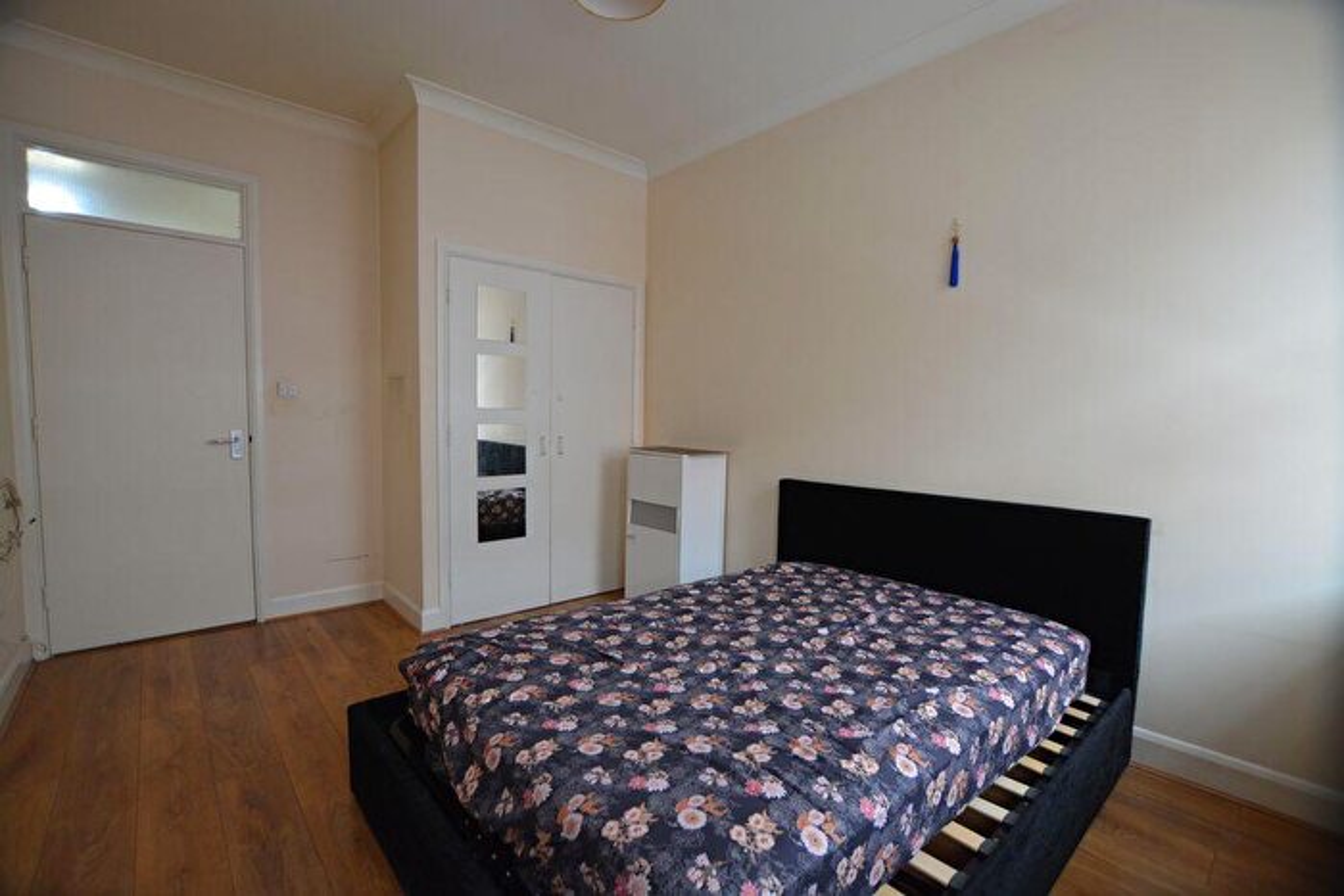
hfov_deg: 100.4
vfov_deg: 77.4
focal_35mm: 15
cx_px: 672
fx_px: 560
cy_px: 448
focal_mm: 10
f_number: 4
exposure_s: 1/60
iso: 800
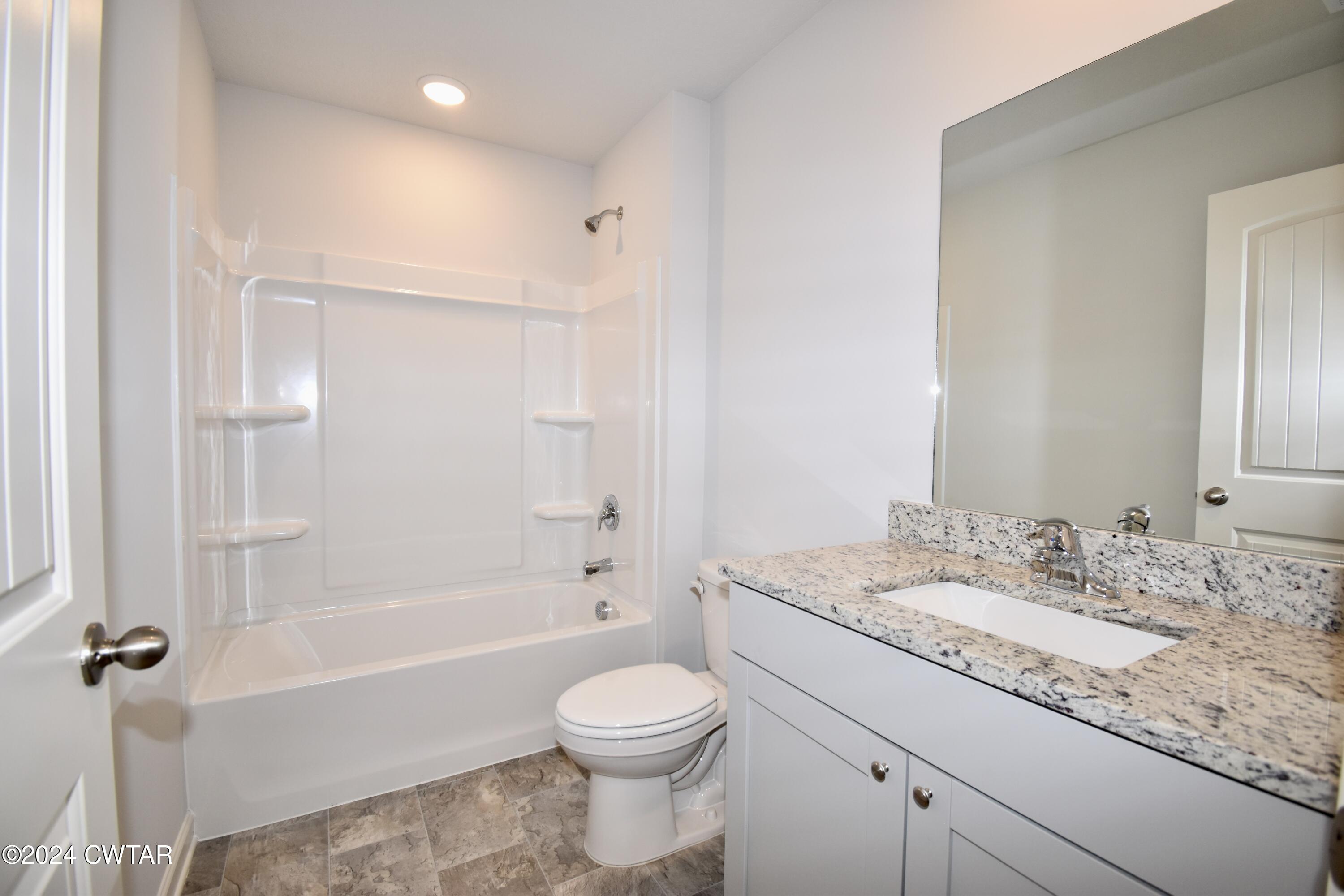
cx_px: 672
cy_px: 448
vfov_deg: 77.3
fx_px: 560
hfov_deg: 100.4
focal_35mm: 15
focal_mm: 10
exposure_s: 1/80
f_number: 4.5
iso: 400
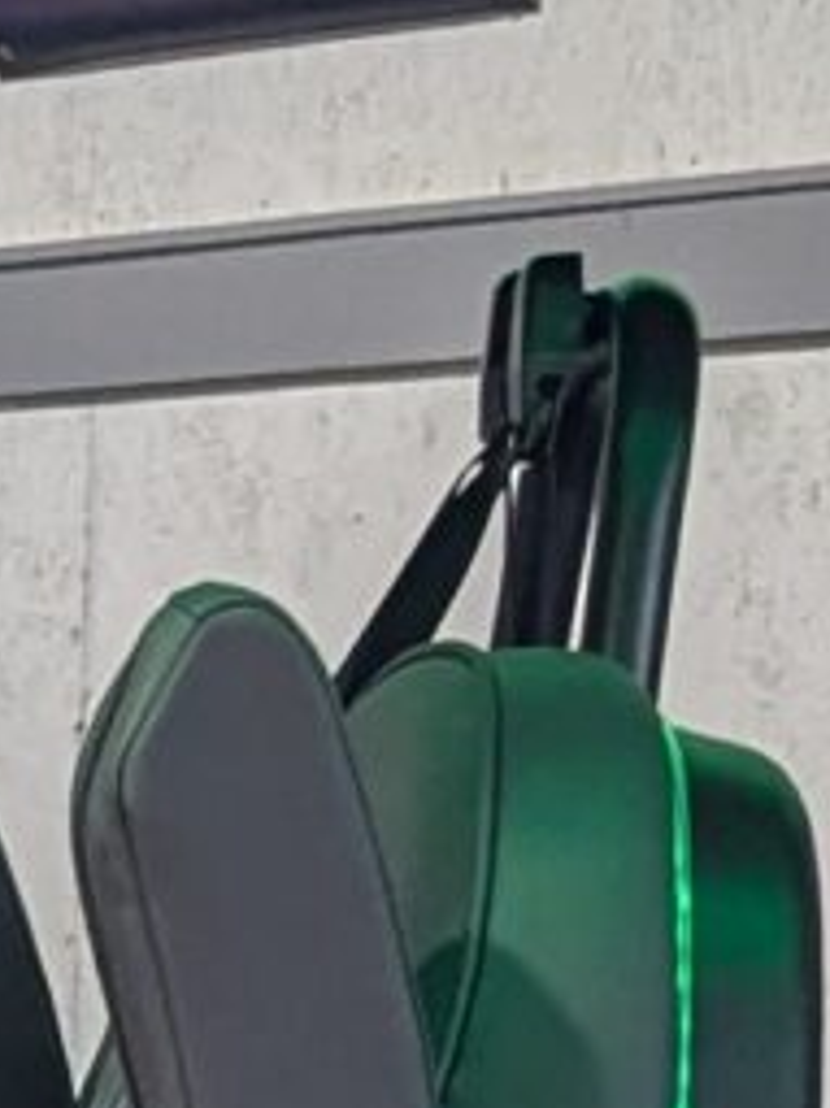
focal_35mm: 241
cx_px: -521
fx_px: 7711
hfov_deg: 6.1
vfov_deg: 7.8
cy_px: 2303
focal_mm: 6.81
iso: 243
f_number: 1.85
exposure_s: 1/120
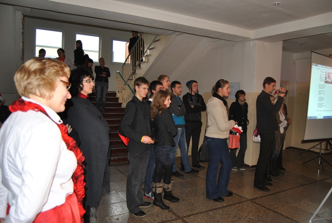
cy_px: 112
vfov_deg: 48.1
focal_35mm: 27
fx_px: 250
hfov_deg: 67.3
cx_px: 166
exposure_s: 1/60
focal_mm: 18
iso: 200
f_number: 3.5
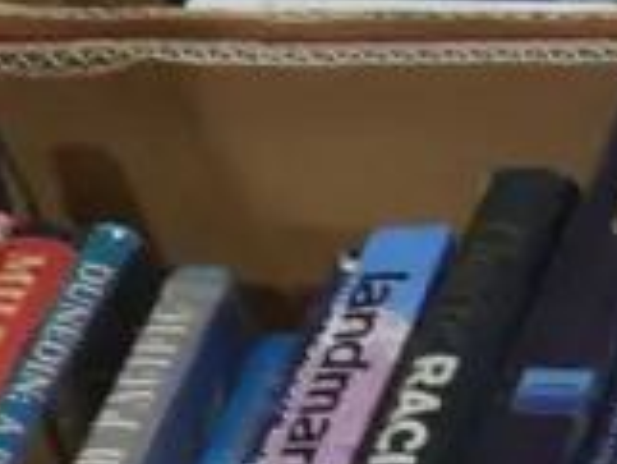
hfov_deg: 8.8
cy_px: 1001
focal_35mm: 203
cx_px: 1529
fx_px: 3621
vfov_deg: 7.0
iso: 1250
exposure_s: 1/60
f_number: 3.6
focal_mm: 16
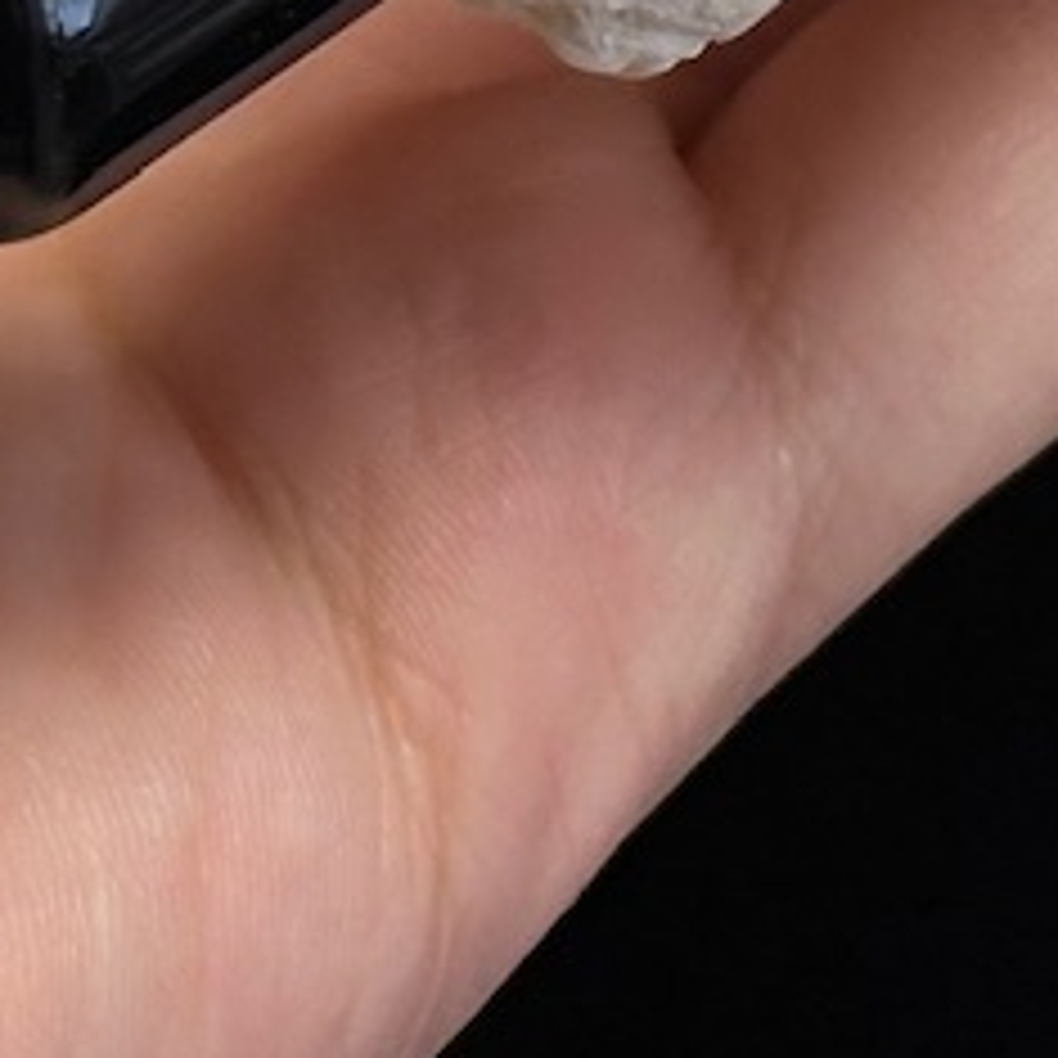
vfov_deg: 7.4
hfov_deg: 7.6
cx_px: 365
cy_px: -761
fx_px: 7988
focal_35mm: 231
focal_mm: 6.86
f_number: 1.78
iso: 64
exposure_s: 1/281
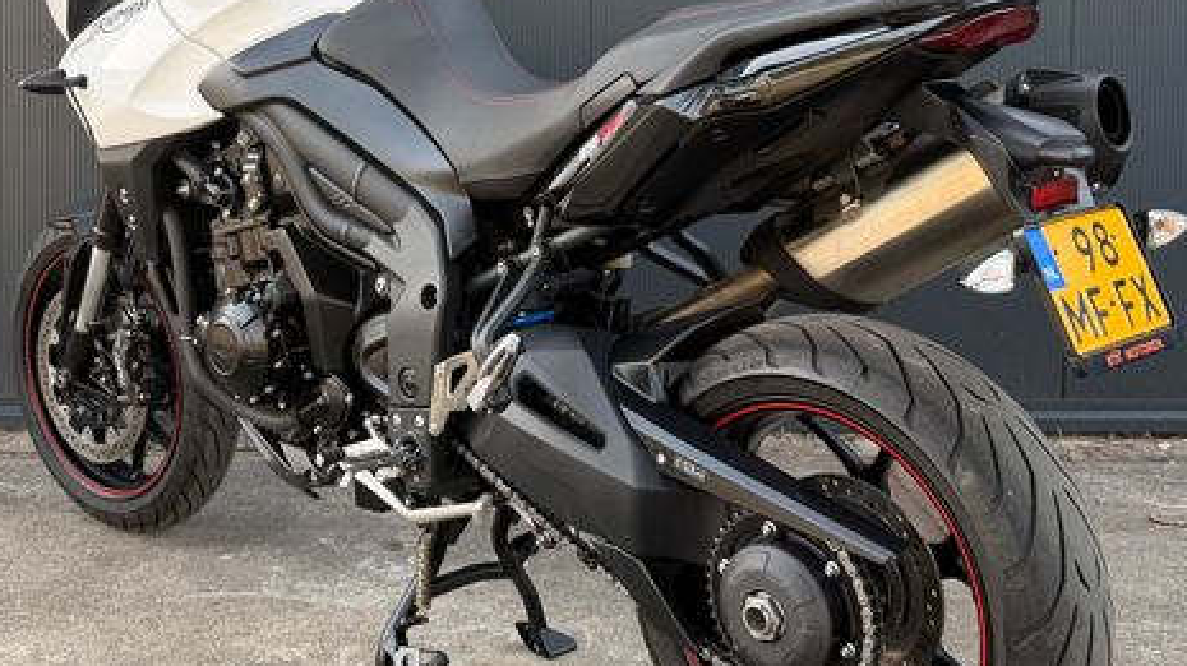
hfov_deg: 54.6
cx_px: 431
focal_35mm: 36
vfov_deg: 32.7
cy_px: 270
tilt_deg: -3.1
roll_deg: -0.2
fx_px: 1132
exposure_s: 1/242
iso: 80
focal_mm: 6.76
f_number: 1.78
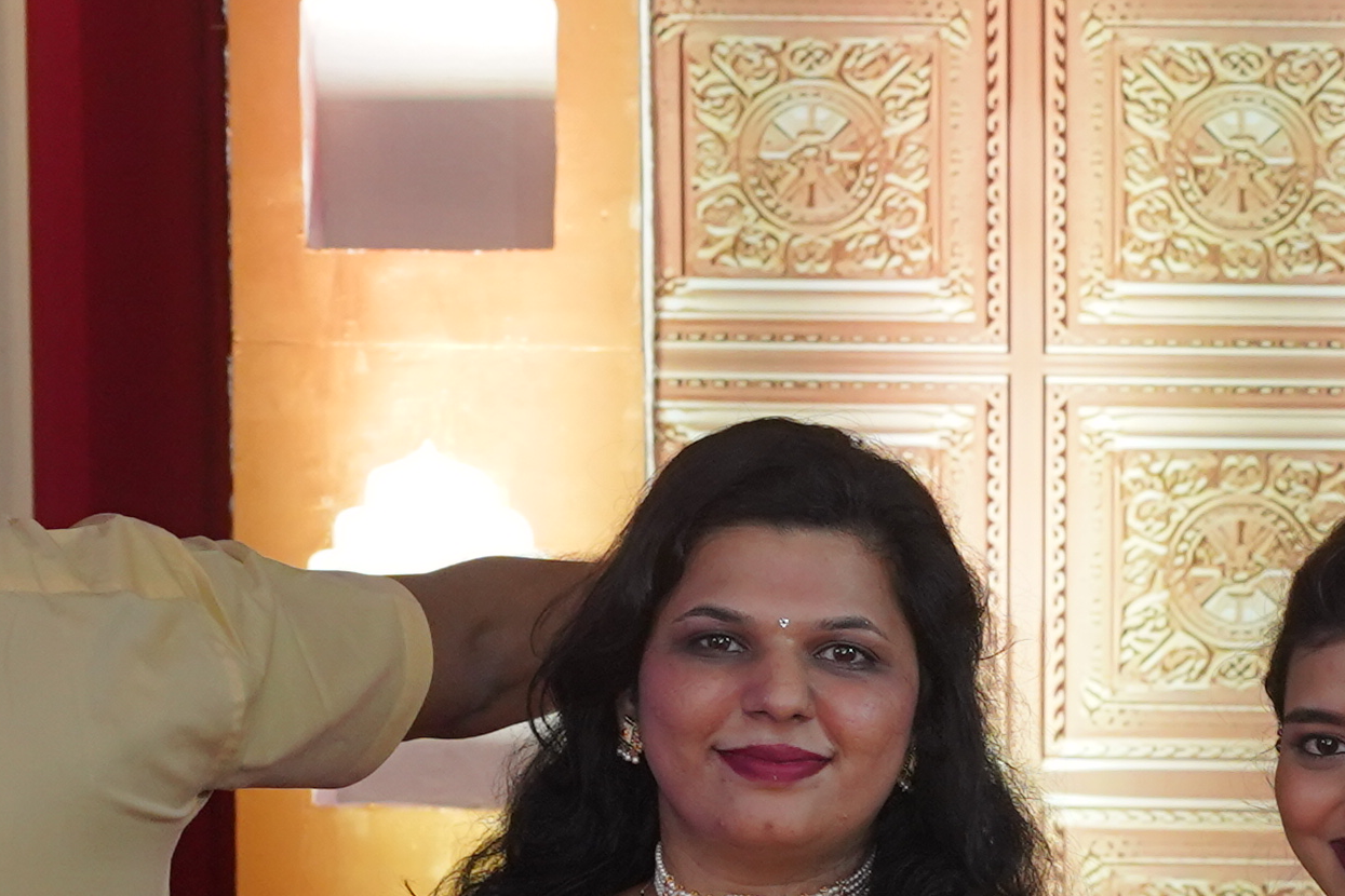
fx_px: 9003
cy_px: 1483
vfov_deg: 5.6
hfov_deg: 7.9
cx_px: 3212
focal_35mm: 241
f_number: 6.3
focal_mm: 50
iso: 1600
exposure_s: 1/125
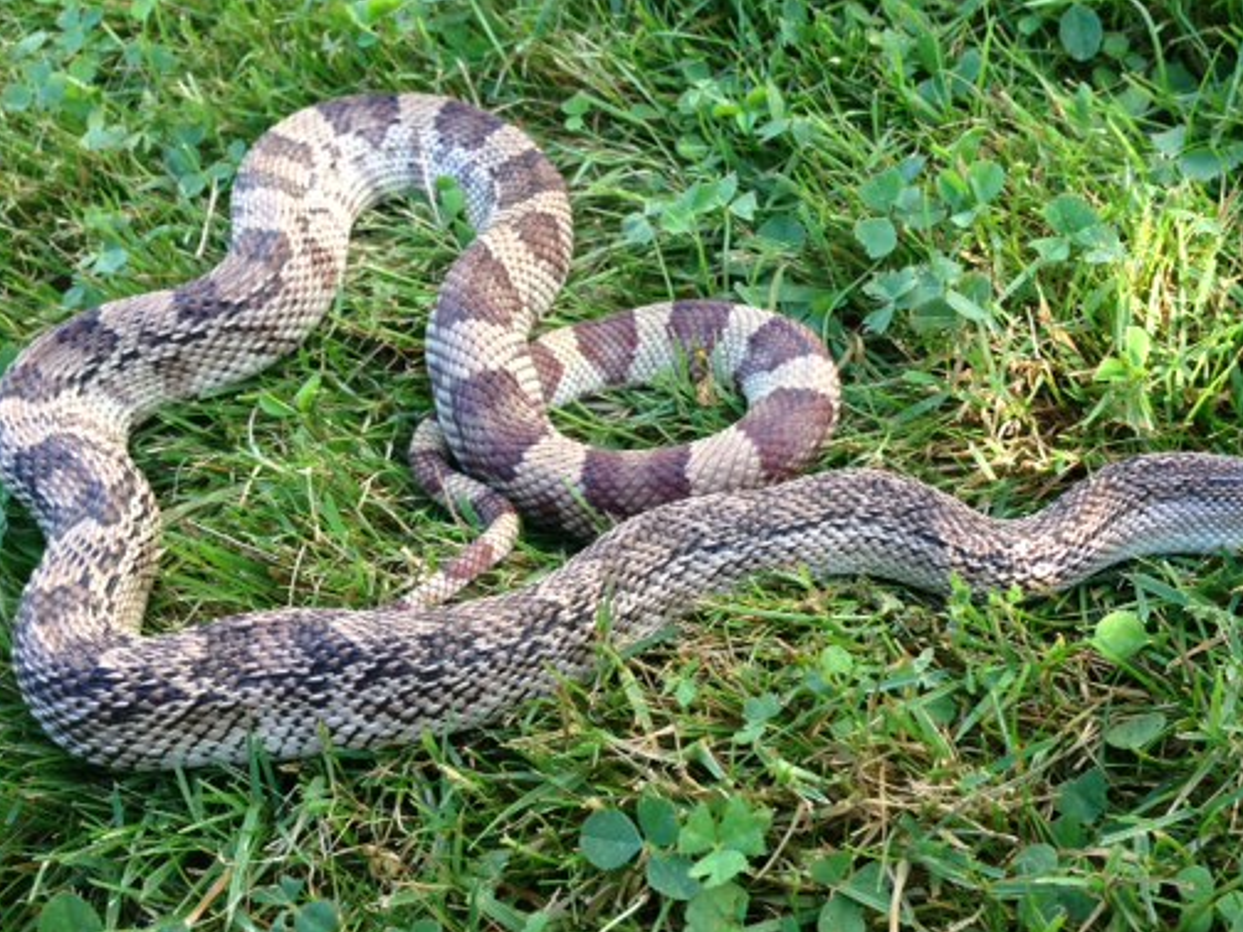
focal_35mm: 42
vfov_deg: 34.3
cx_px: 714
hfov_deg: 44.7
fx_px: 1508
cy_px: 467
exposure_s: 1/120
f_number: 2.4
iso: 100
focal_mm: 4.13
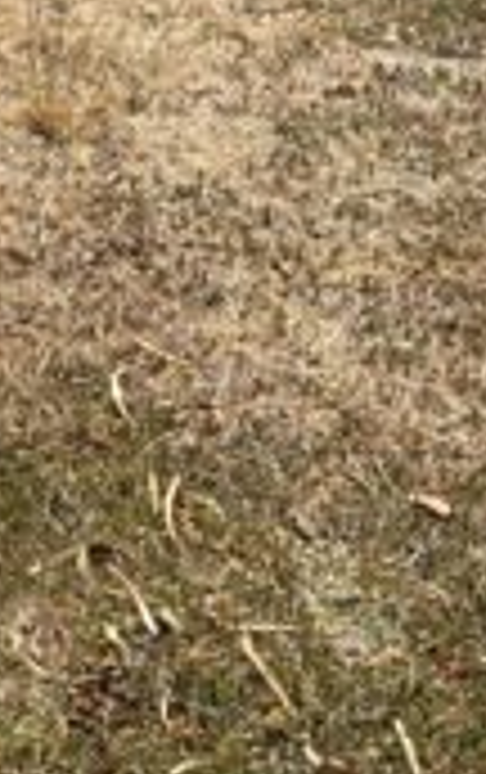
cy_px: -360
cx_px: -142
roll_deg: -1.0
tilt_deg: -9.3
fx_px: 2028
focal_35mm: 96
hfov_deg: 13.2
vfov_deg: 19.1
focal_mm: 5.96
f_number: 1.6
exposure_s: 1/2342
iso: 50
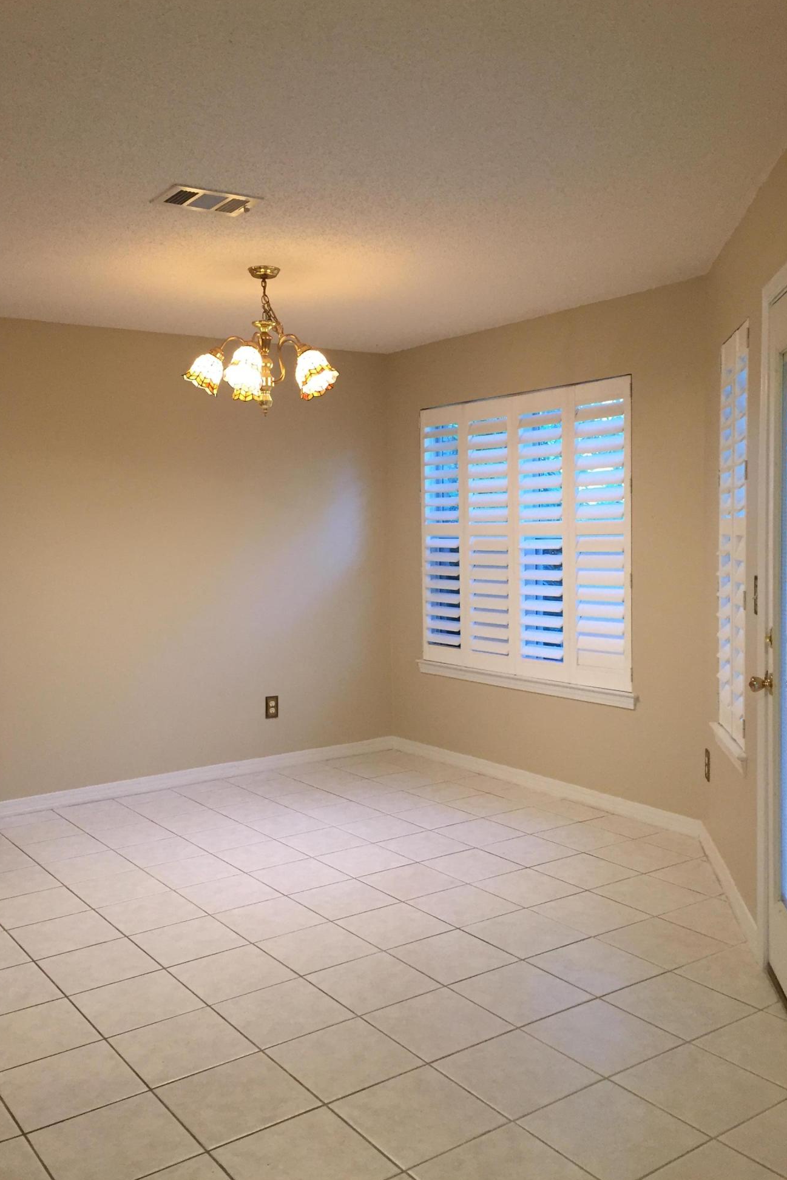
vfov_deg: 60.3
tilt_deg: -3.8
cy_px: 590
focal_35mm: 31
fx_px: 1017
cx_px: 341
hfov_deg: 42.2
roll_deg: +1.2
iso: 50
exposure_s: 1/30
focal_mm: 4.15
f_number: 2.2
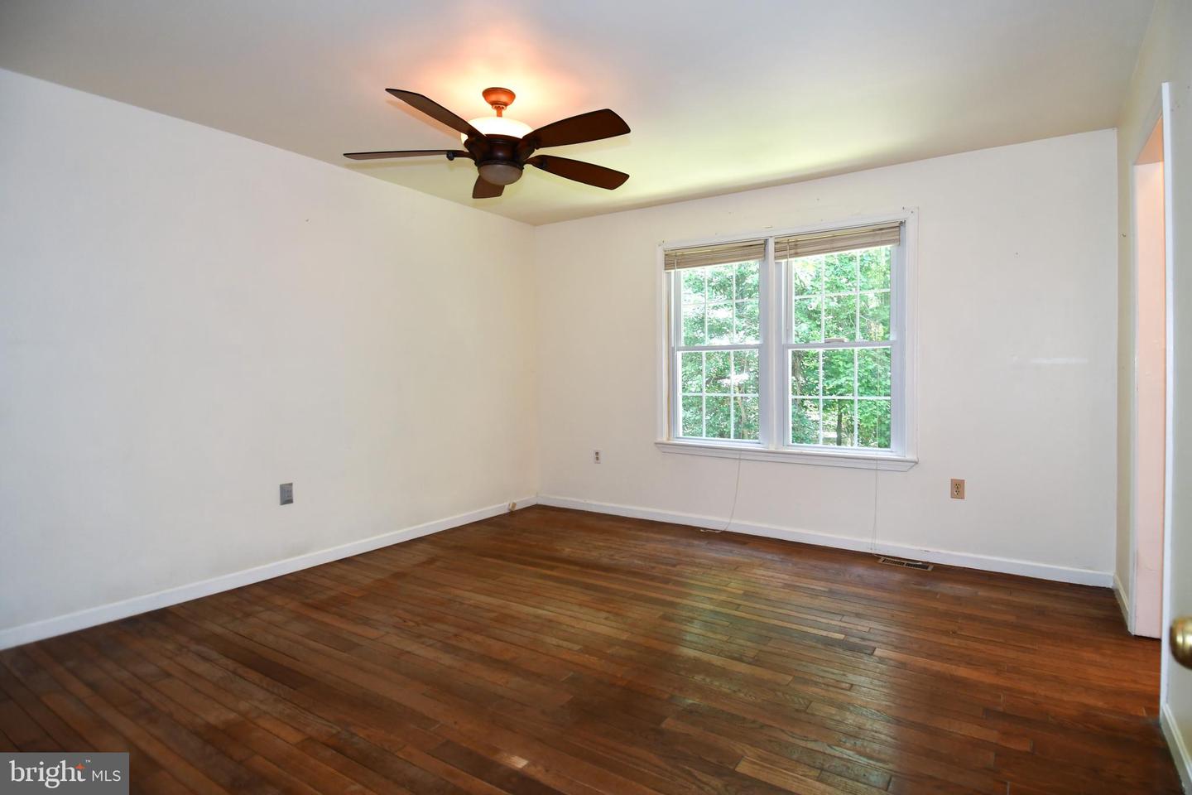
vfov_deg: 67.4
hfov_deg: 90.0
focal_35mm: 18
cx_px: 596
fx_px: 596
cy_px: 398
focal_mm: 12
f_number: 4
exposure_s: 1/60
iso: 500
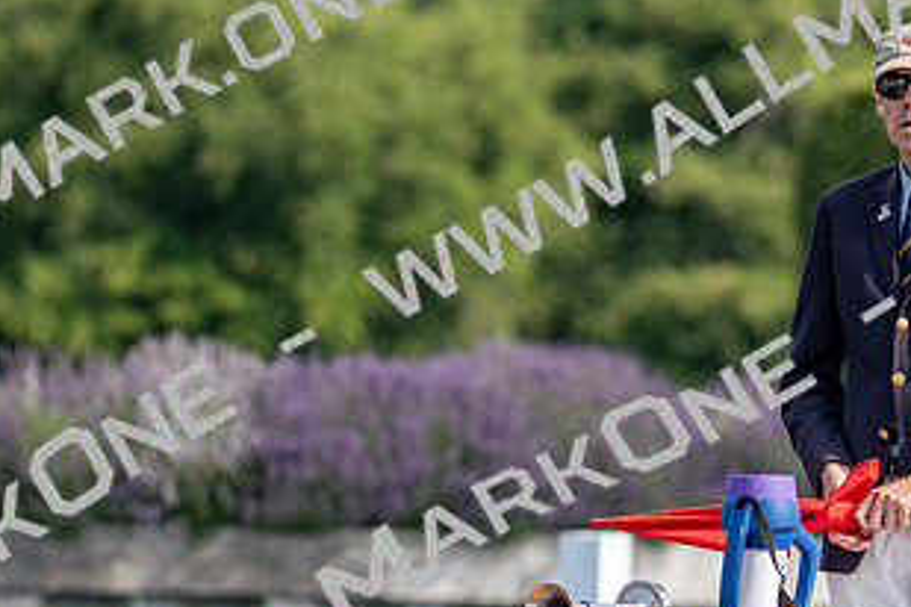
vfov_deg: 2.1
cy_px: 326
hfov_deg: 3.1
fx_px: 16650
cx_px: 728
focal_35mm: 658
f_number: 6.3
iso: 400
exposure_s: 1/1600
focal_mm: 350
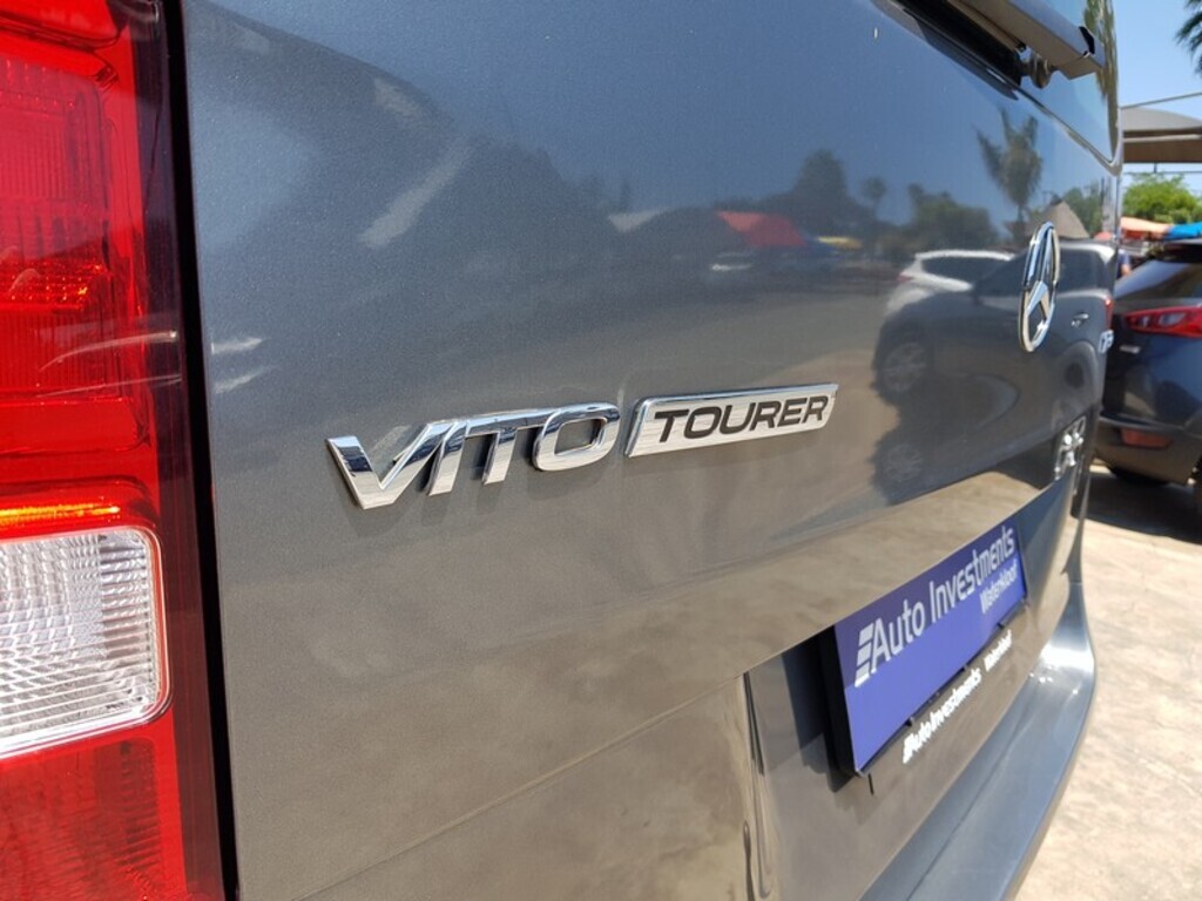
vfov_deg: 53.1
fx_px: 903
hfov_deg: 67.3
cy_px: 450
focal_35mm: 26
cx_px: 601
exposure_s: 1/928
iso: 40
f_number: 1.7
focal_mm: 4.3
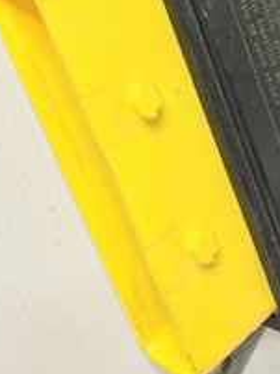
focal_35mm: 69
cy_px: 54
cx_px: 247
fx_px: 746
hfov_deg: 20.9
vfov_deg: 27.4
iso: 80
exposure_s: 1/33
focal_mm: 4.15
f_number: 2.2
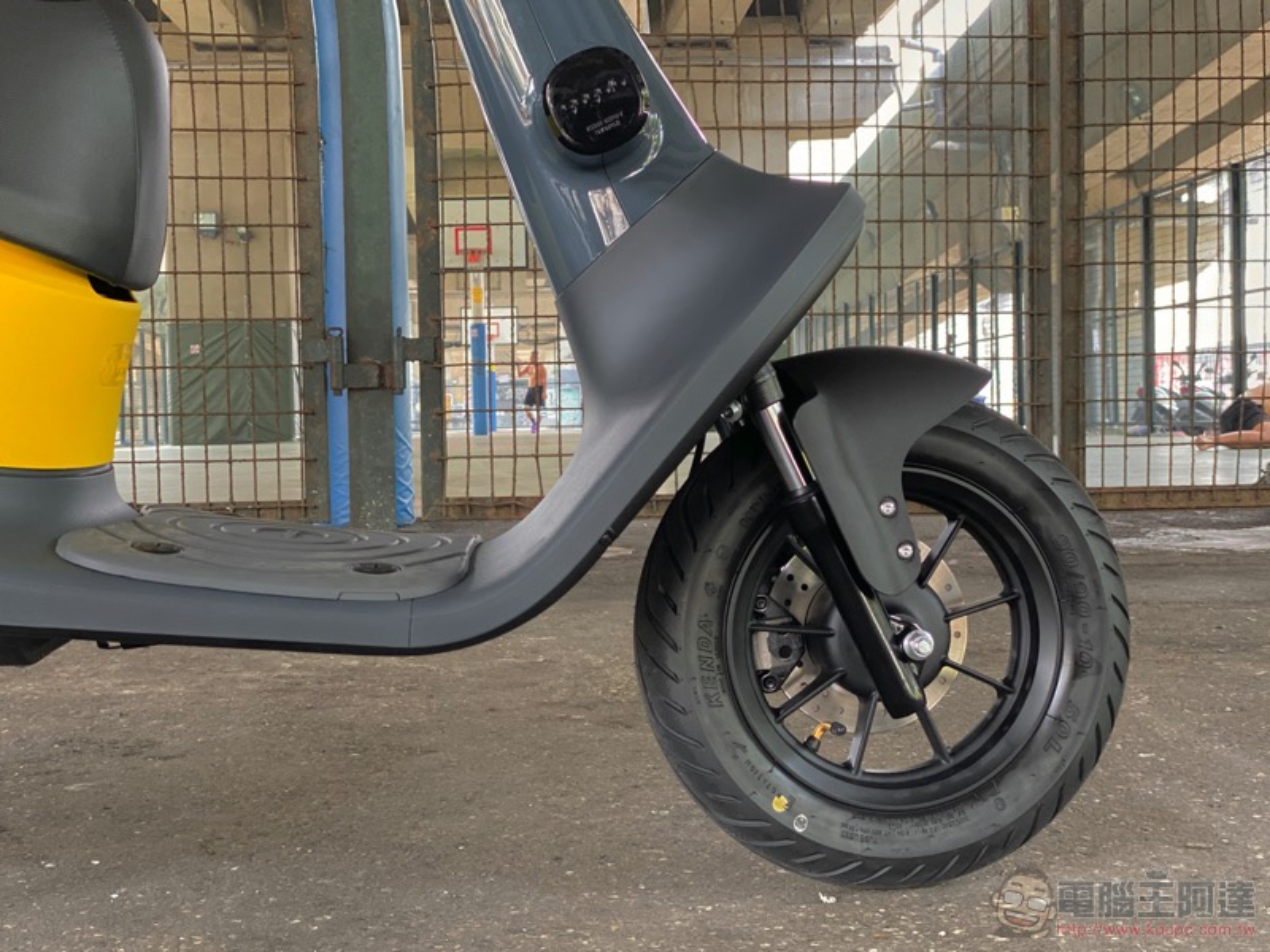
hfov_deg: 36.8
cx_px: 635
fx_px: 1908
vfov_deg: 28.0
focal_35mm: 52
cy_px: 476
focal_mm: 6
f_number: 2
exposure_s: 1/69
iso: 160
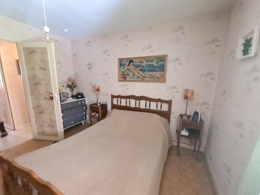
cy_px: 98
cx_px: 130
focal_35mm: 13
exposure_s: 1/25
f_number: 2.2
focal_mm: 2.2
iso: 2000
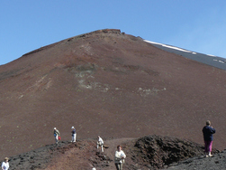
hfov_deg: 29.4
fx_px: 431
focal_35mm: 66
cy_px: 149
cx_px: 122
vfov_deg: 21.8
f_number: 5.6
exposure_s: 1/320
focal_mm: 6
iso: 100
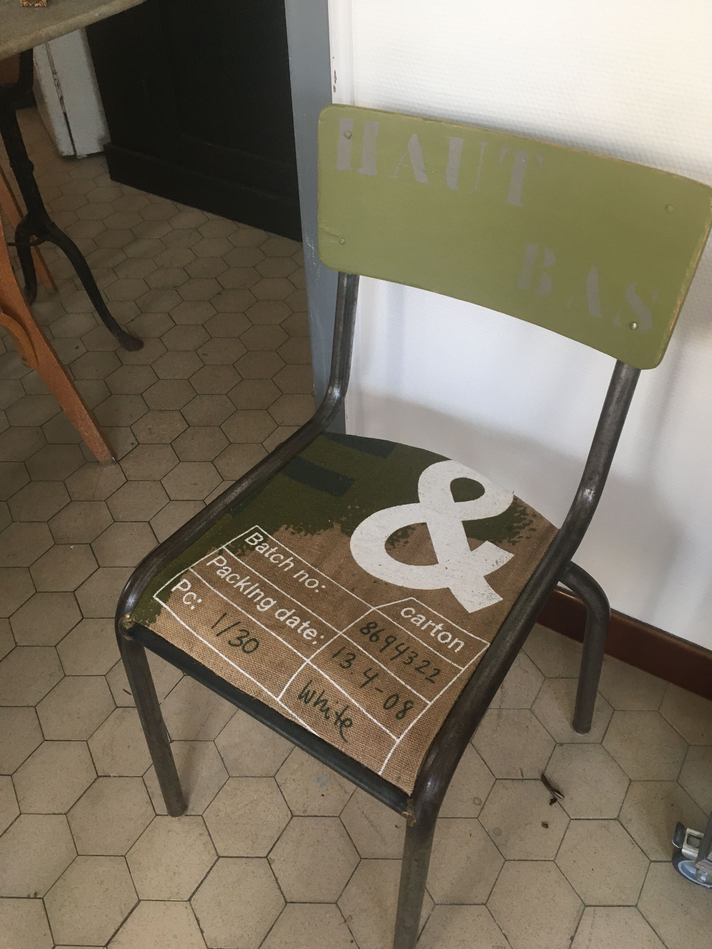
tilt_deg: -47.2
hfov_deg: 48.2
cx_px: 356
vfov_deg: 61.7
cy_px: 474
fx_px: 795
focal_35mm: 29
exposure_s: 1/33
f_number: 2.2
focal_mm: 4.15
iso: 64
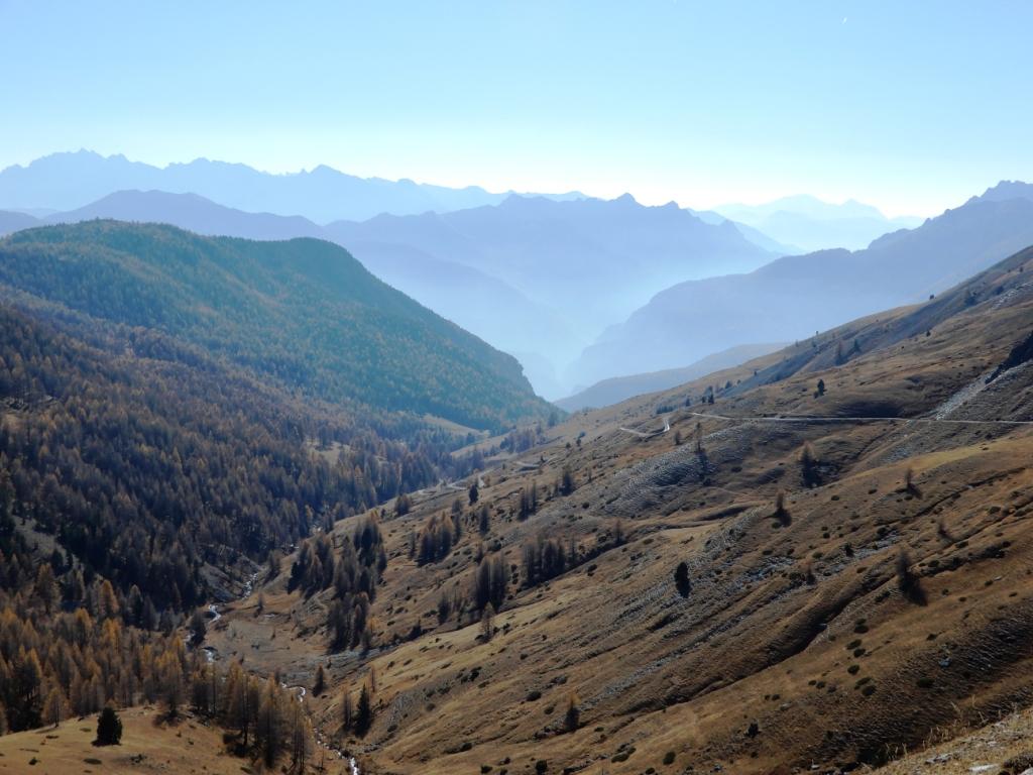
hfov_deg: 42.1
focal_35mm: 45
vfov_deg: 32.2
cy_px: 388
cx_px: 516
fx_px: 1343
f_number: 4
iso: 80
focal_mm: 8
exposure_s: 1/1000
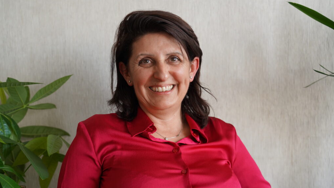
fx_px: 469
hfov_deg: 39.2
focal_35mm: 53
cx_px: 168
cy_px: 106
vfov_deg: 22.6
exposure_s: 1/160
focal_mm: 50
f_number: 4
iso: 1000
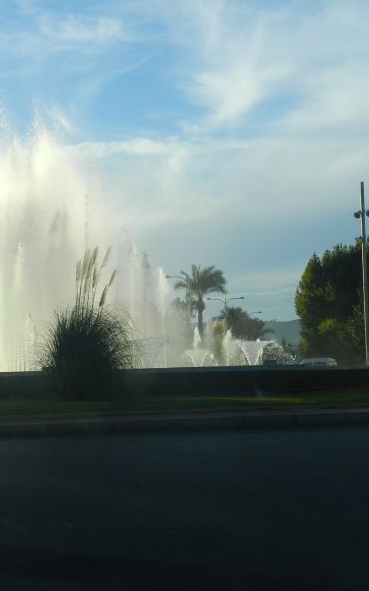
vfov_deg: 31.1
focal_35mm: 66
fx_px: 1063
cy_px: 293
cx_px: 127
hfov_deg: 19.6
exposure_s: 1/800
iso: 160
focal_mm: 8.1
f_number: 4.2
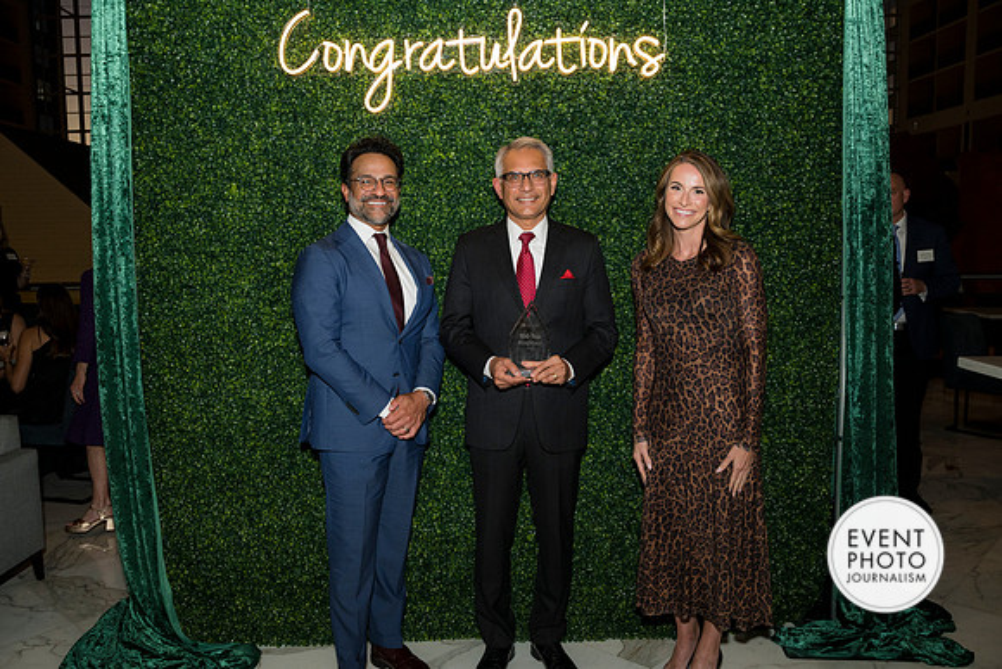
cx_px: 501
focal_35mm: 30
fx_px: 821
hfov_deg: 62.8
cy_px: 334
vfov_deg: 44.3
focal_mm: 29.5
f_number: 5
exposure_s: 1/160
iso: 800
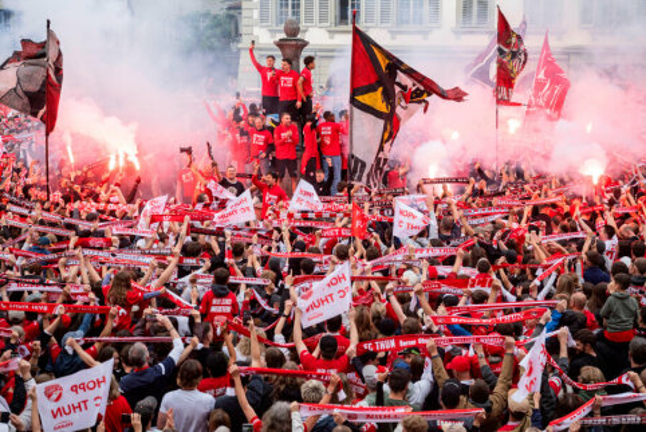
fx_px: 916
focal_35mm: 51
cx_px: 323
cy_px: 216
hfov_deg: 38.9
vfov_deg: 26.5
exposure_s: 1/2500
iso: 800
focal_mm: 51
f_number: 3.5
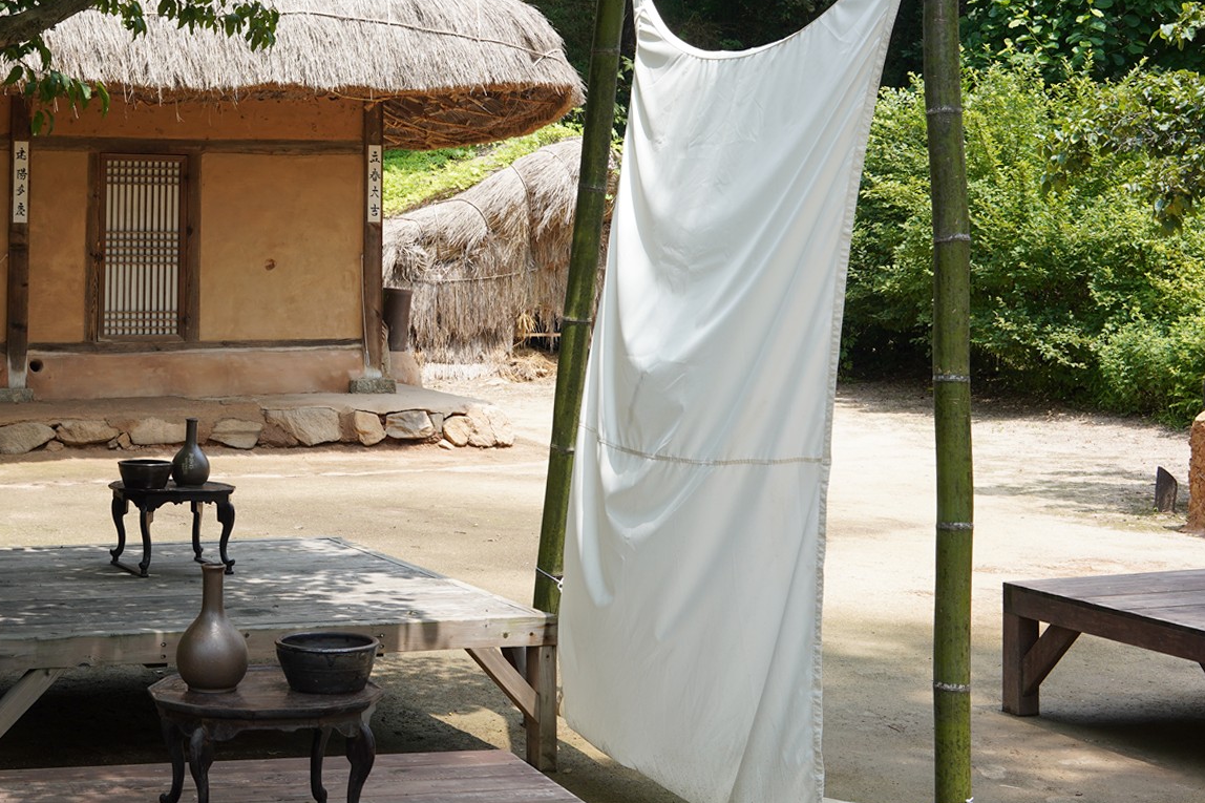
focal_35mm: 61
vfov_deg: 22.1
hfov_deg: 32.1
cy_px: 204
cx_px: 260
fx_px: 2041
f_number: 10
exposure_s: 1/100
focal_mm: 35
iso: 200
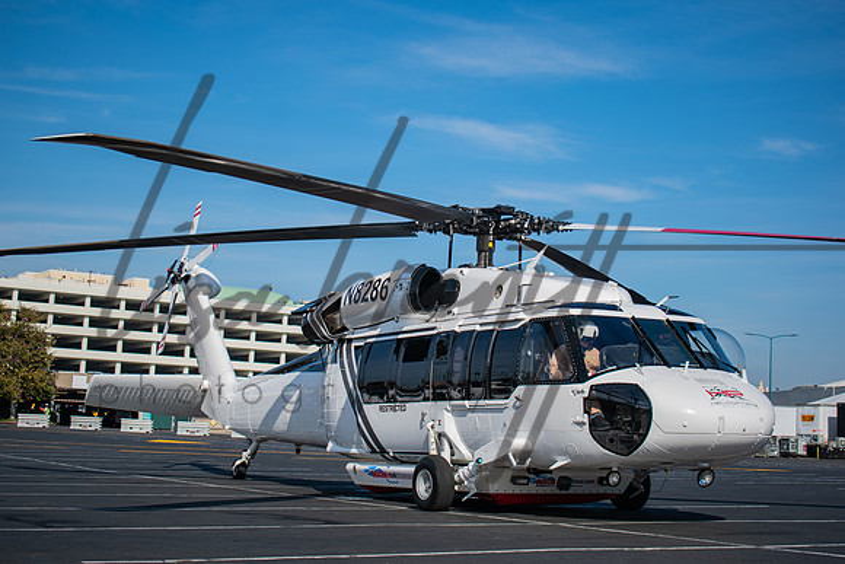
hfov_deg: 35.0
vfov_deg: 23.8
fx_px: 1338
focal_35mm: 57
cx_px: 422
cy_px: 282
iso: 100
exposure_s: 1/800
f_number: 4.8
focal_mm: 38
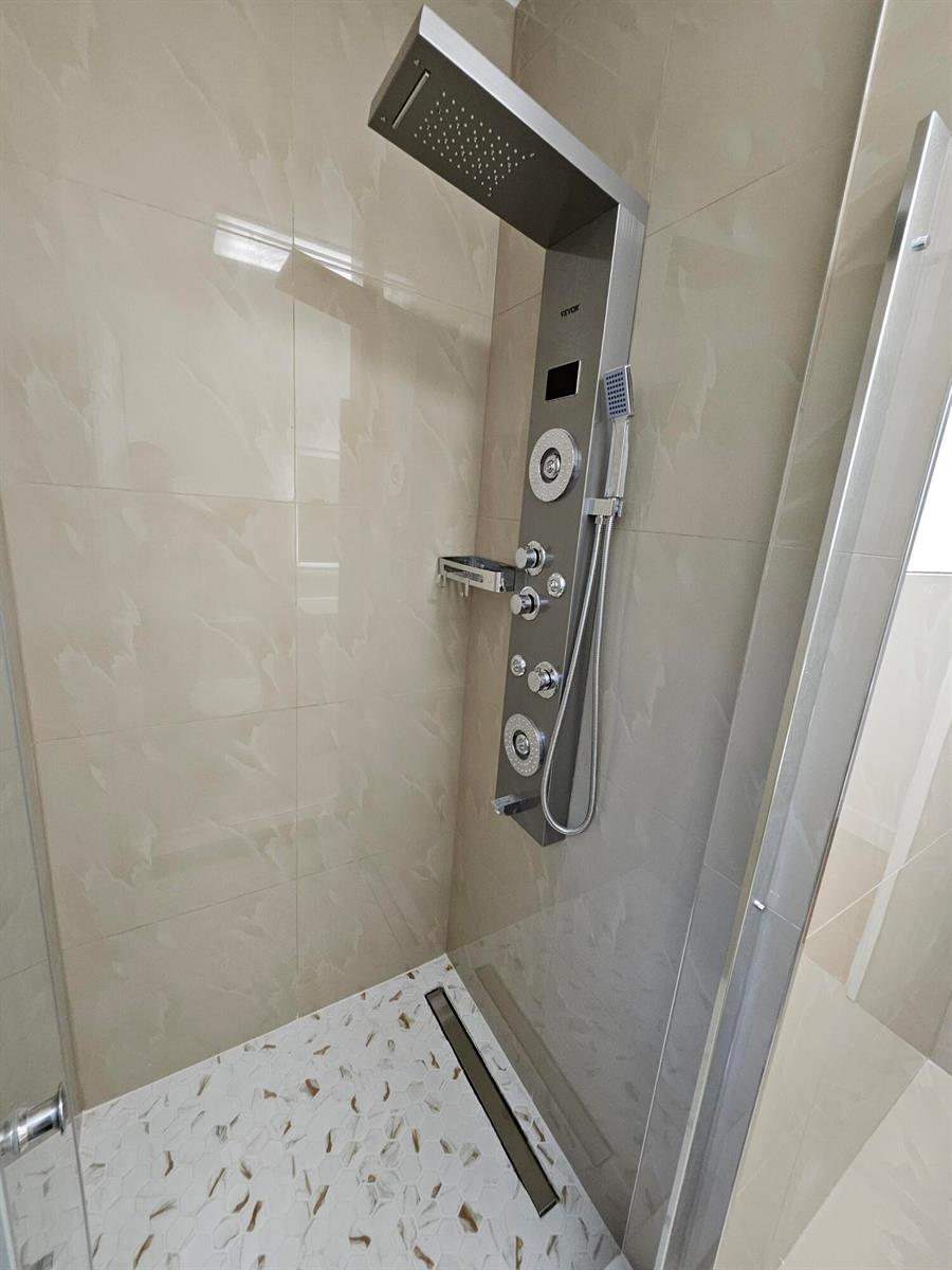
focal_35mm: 13
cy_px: 635
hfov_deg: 89.9
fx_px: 477
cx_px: 476
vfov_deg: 106.2
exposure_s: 1/60
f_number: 2.2
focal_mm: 1.74
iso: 200
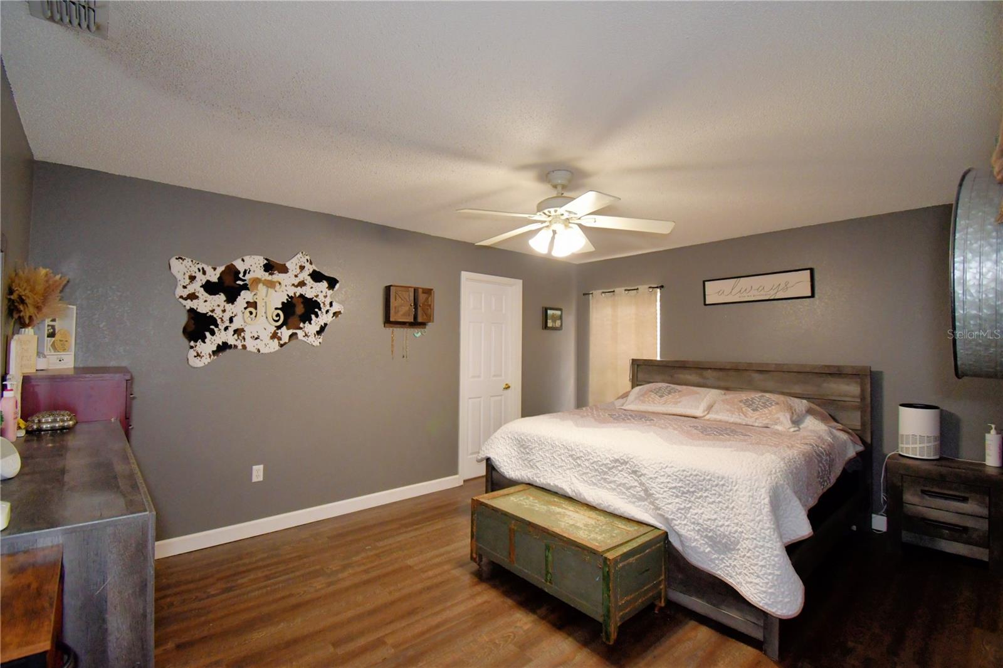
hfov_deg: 100.4
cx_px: 502
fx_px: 418
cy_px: 334
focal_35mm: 15
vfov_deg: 77.3
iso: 1100
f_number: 4.5
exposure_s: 1/30
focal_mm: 10
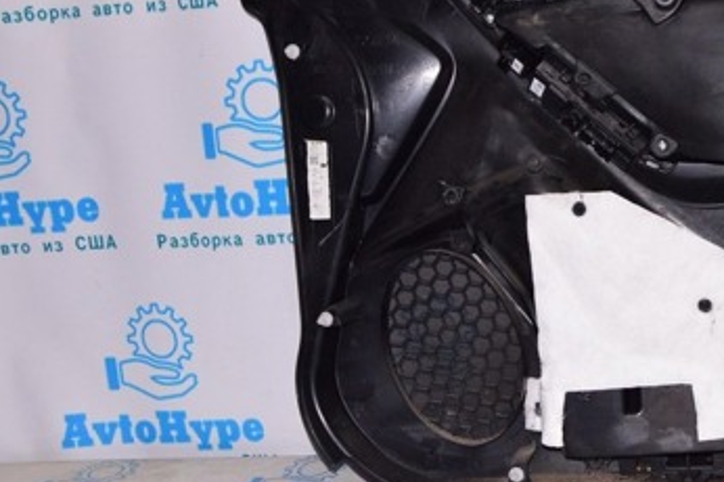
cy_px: 169
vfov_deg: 22.1
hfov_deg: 31.2
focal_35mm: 61
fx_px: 1226
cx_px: 668
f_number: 8
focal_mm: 22
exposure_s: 1/200
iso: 1600
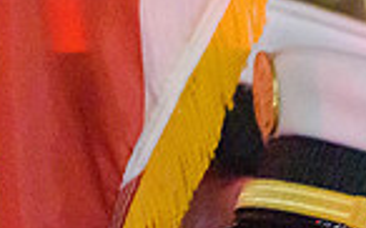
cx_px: 191
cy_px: 477
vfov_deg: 1.3
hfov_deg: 2.1
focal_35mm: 1005
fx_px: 10017
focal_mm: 165
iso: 12800
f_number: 5
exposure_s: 1/125
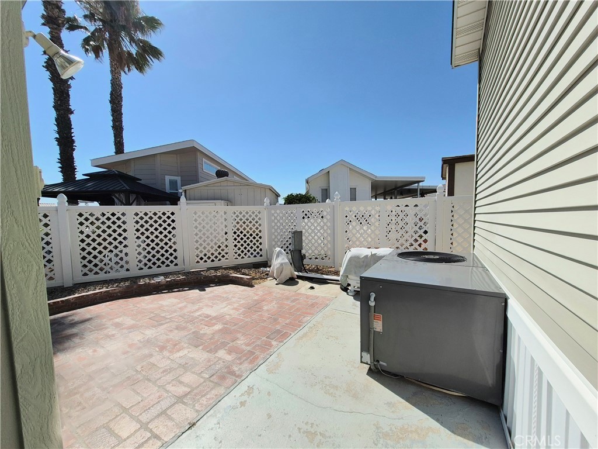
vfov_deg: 89.9
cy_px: 224
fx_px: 225
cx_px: 299
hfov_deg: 106.2
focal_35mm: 13
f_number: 2.2
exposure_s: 1/5000
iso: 50
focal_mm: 1.74
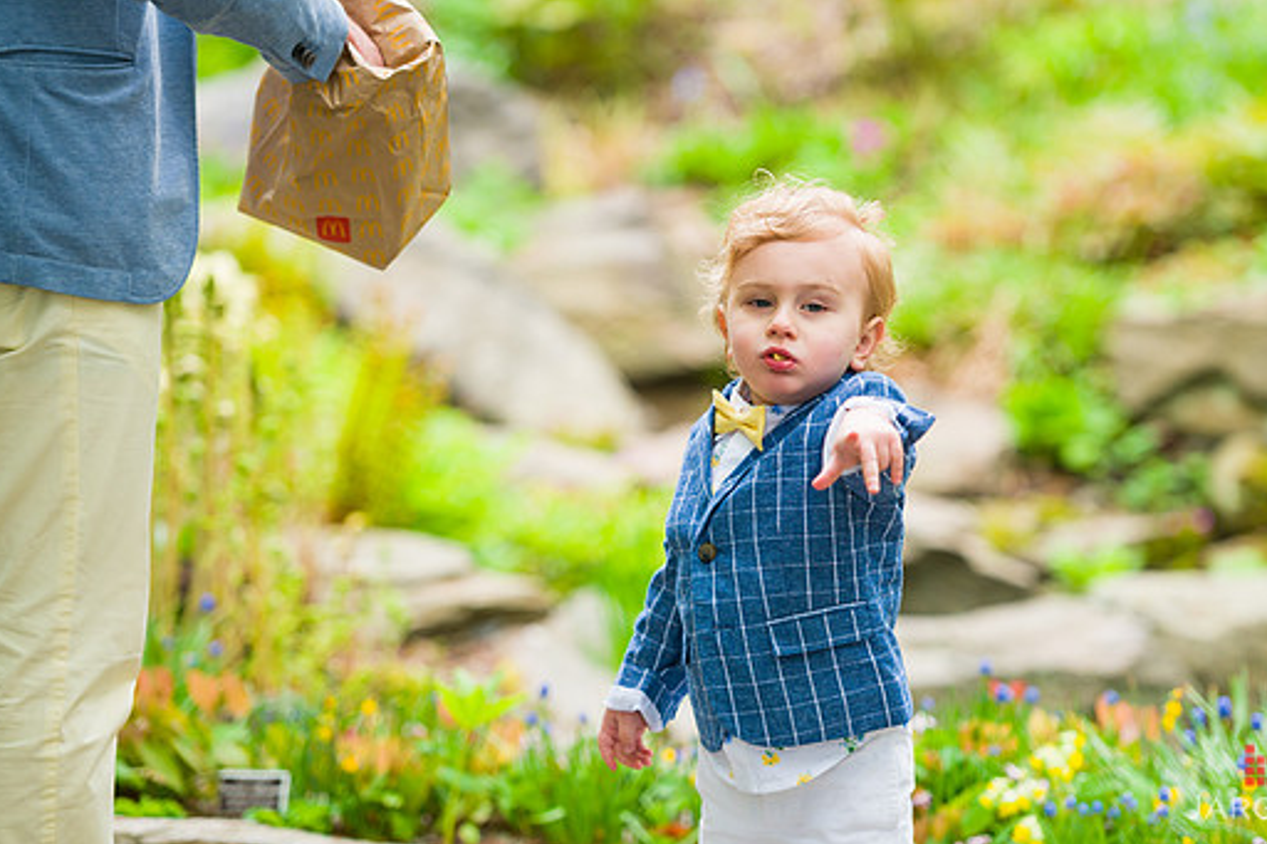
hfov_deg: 13.4
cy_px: 396
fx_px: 5383
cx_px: 703
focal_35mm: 153
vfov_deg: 9.0
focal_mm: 135
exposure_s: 1/320
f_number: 3.2
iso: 200
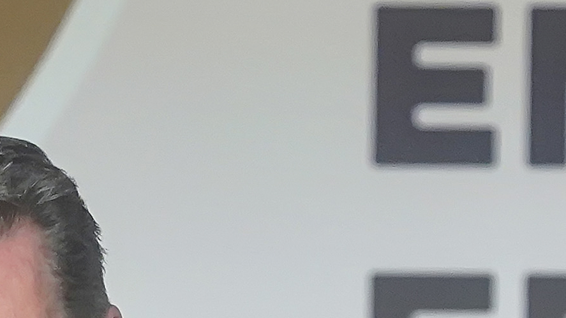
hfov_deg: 0.8
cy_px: 602
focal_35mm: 2790
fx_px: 41874
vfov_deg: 0.4
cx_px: 672
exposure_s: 1/1000
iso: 2000
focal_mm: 400
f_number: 3.2
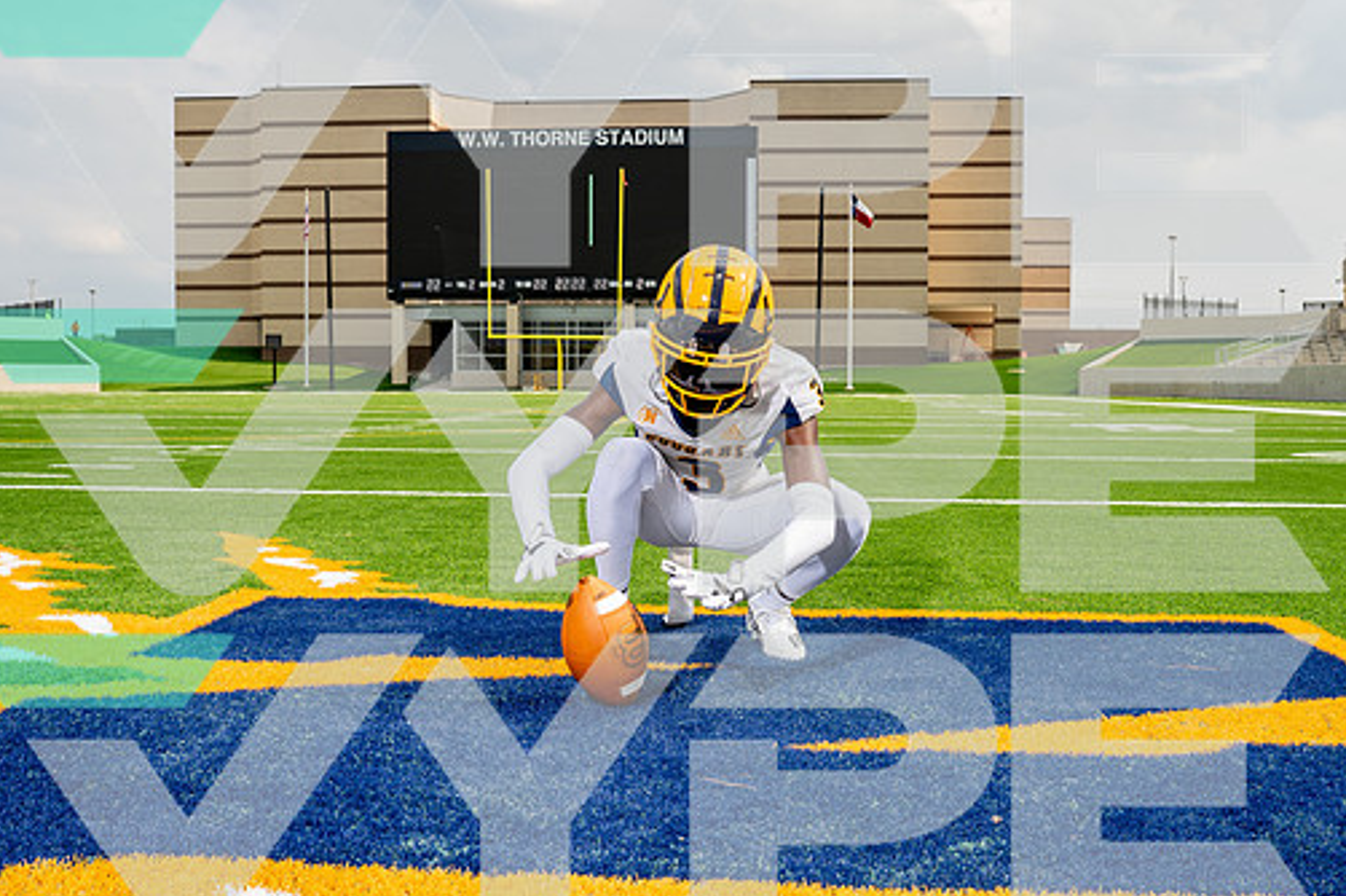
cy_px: 452
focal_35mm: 36
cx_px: 646
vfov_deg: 36.8
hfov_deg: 53.1
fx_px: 1345
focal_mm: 30
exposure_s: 1/250
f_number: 8
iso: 100
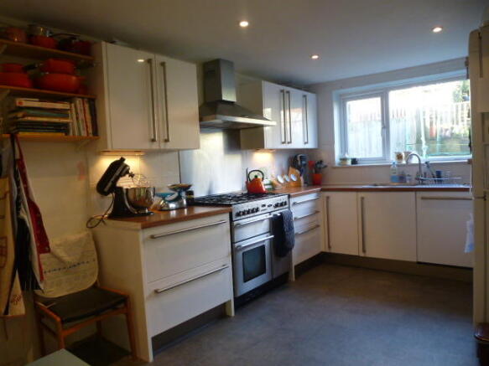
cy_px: 183
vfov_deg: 56.8
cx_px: 244
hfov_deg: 71.6
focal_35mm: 24
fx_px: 339
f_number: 3.3
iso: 400
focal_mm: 4.3
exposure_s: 1/60
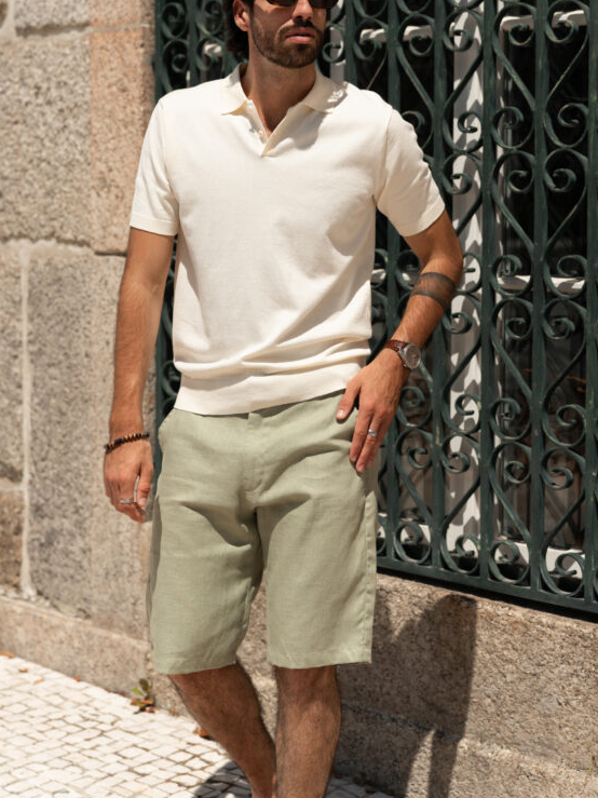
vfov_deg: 28.4
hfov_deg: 21.6
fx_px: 1567
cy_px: 273
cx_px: 260
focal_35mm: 68
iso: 200
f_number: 2.8
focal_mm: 51
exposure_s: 1/250
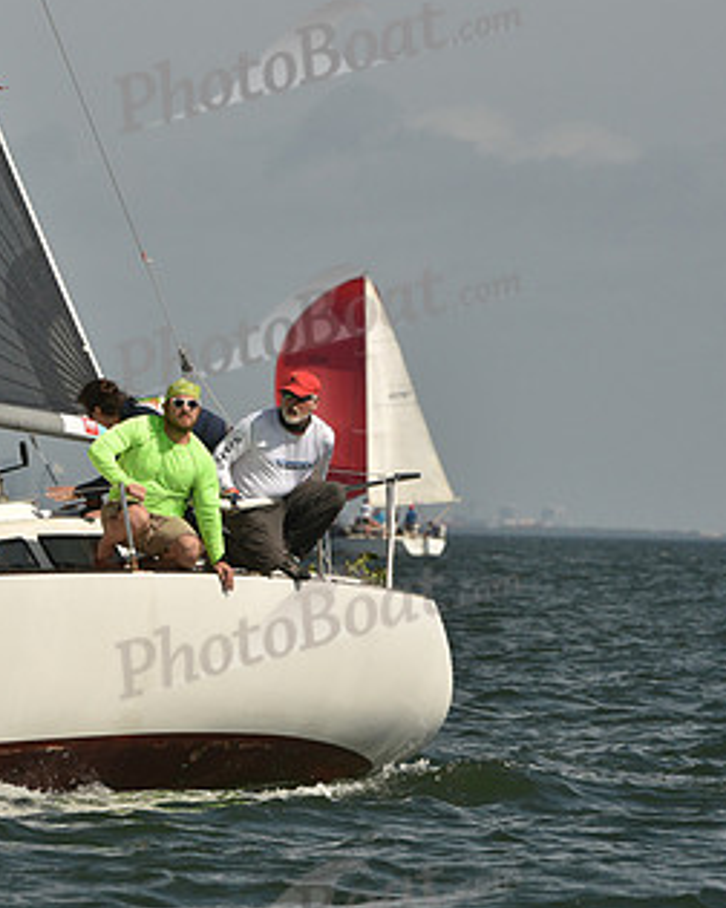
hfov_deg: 2.2
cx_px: -32
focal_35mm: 692
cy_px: 515
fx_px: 18586
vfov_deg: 2.8
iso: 400
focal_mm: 400
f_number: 11
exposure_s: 1/1250
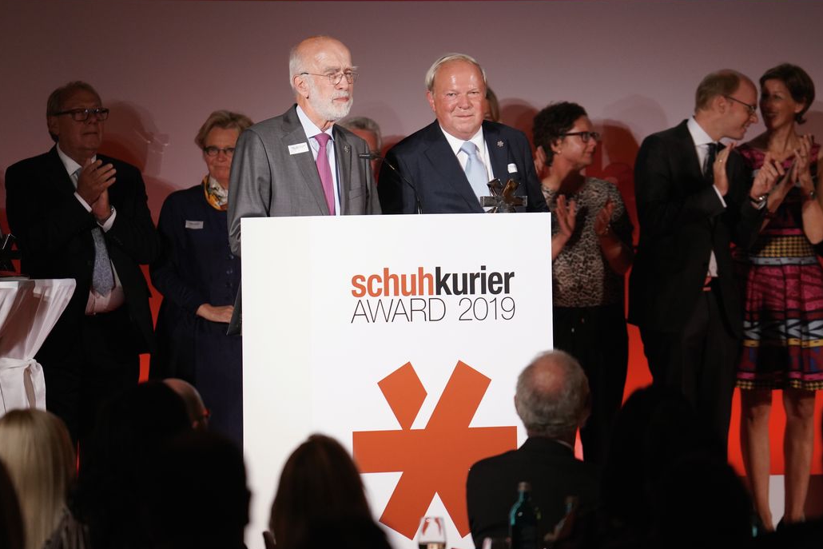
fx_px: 5327
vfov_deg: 5.9
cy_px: 260
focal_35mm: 233
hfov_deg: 8.8
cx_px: 436
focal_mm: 200
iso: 2500
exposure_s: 1/250
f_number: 4
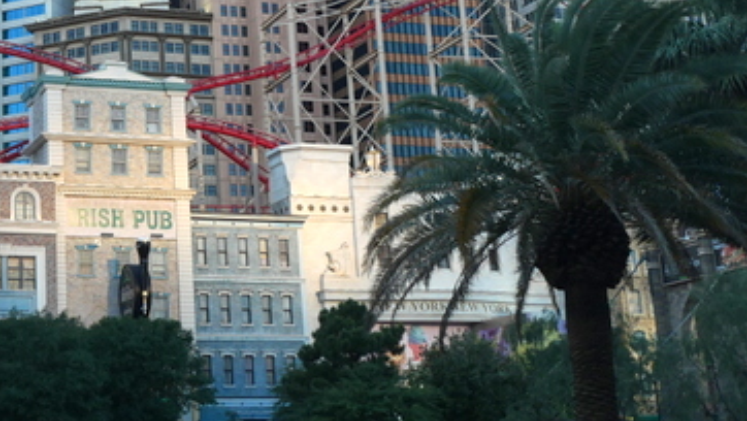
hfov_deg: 26.4
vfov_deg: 15.6
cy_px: 72
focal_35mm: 77
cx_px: 47
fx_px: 1526
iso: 200
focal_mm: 16
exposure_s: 1/250
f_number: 6.3
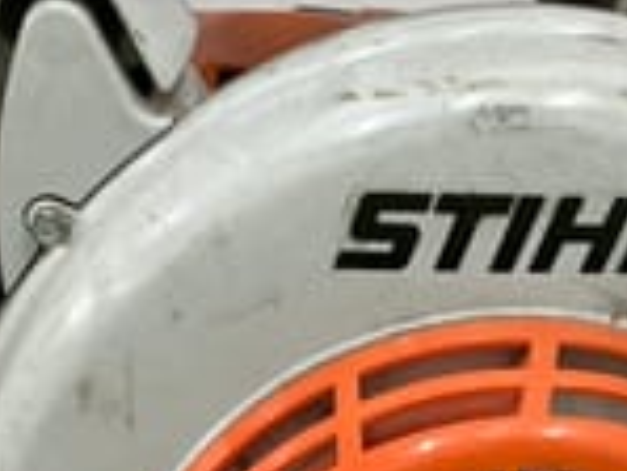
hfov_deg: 20.7
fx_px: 1704
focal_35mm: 94
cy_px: 313
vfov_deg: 15.7
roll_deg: -3.4
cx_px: 450
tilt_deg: -29.2
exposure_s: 1/50
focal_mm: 3
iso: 40
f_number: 1.8
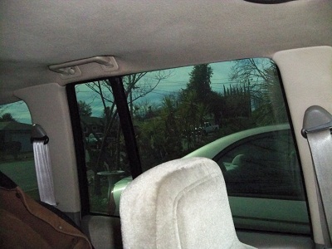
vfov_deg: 40.7
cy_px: 124
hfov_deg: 52.6
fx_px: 336
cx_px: 166
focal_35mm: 35
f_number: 3.5
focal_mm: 6.2
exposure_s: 1/500
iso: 1600
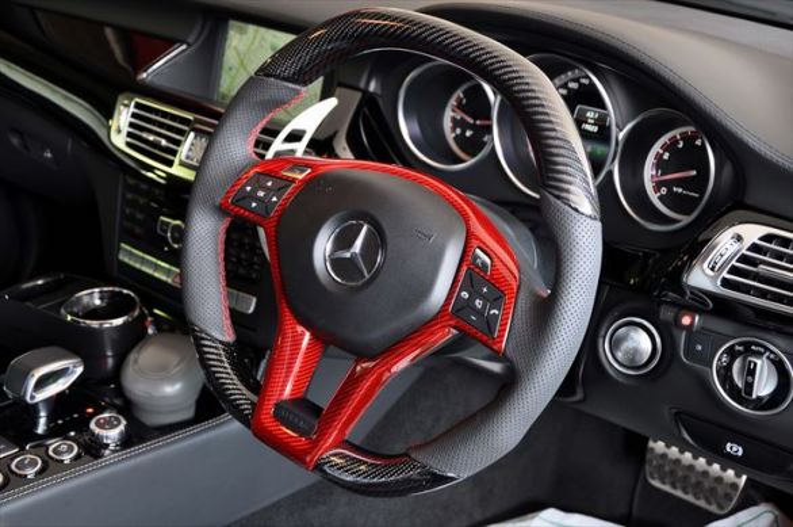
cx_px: 396
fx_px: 1254
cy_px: 264
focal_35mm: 57
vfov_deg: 23.7
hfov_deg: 35.1
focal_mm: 38
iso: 400
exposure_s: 1/20
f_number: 4.5
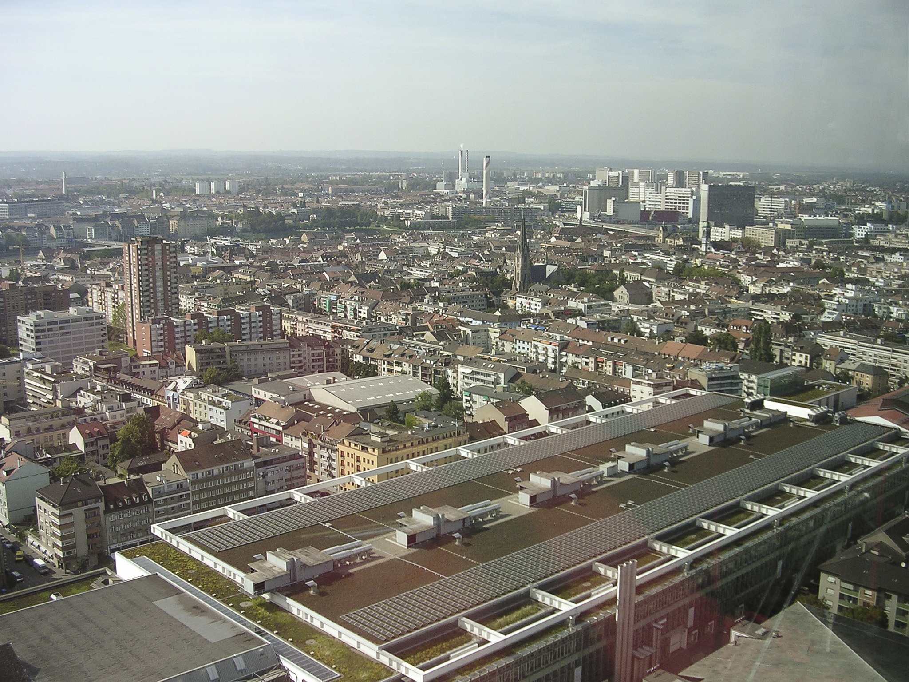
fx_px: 998
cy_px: 341
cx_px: 454
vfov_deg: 37.7
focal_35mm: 38
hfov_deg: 49.0
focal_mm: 5.8
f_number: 2.8
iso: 100
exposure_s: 1/490
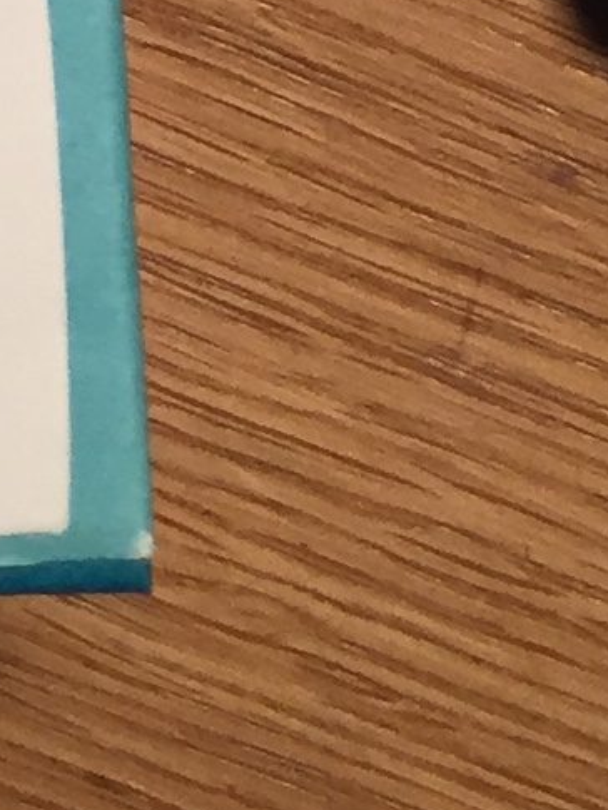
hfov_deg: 7.5
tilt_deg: -81.6
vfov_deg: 8.5
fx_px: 4565
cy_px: -1598
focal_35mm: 195
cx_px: -388
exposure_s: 1/33
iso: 40
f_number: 2.2
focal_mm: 4.15
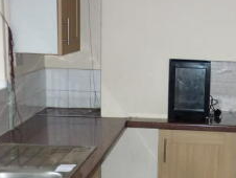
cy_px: 182
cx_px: 231
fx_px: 580
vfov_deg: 17.0
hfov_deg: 22.2
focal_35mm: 85
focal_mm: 5.5
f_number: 2.8
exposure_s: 1/30
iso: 200
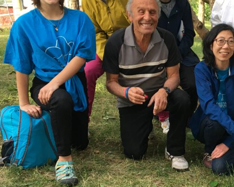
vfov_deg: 26.7
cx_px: 223
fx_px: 395
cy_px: 98
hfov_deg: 31.0
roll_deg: +2.4
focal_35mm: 57
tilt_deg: -13.0
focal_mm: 4.15
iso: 25
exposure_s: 1/30
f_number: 2.2
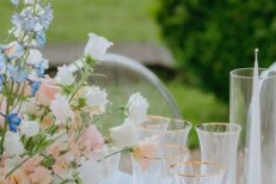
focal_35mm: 282
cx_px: 17
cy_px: 96
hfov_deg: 7.3
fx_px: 2162
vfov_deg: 4.9
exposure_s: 1/1000
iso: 100
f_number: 3.5
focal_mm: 85
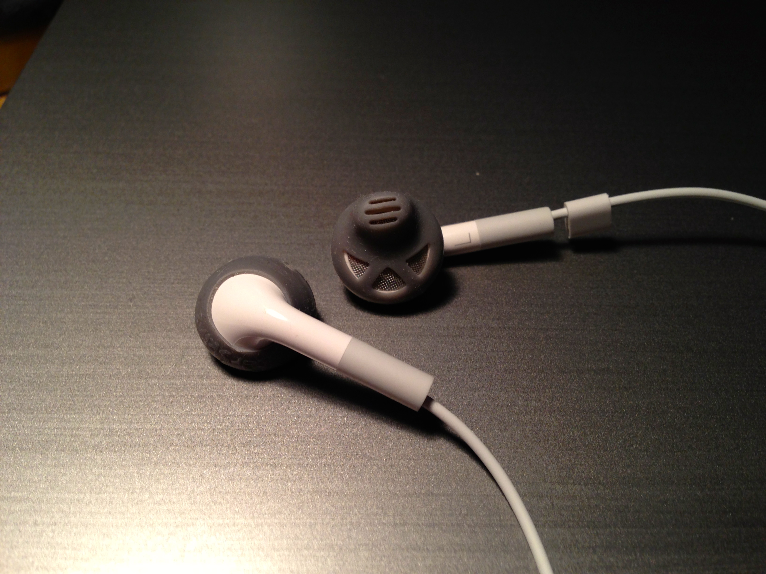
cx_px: 383
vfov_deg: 42.9
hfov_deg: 55.4
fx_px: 730
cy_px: 287
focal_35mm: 33
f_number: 2.4
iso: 50
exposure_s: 1/20
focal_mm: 4.13
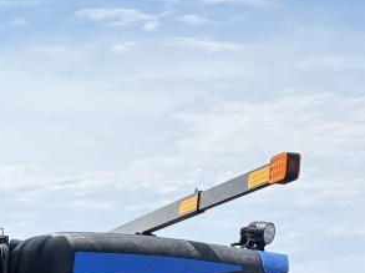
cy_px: 445
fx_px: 1348
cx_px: -204
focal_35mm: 128
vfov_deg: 11.0
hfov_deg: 14.3
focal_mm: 5.96
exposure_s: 1/2747
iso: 64
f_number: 1.6
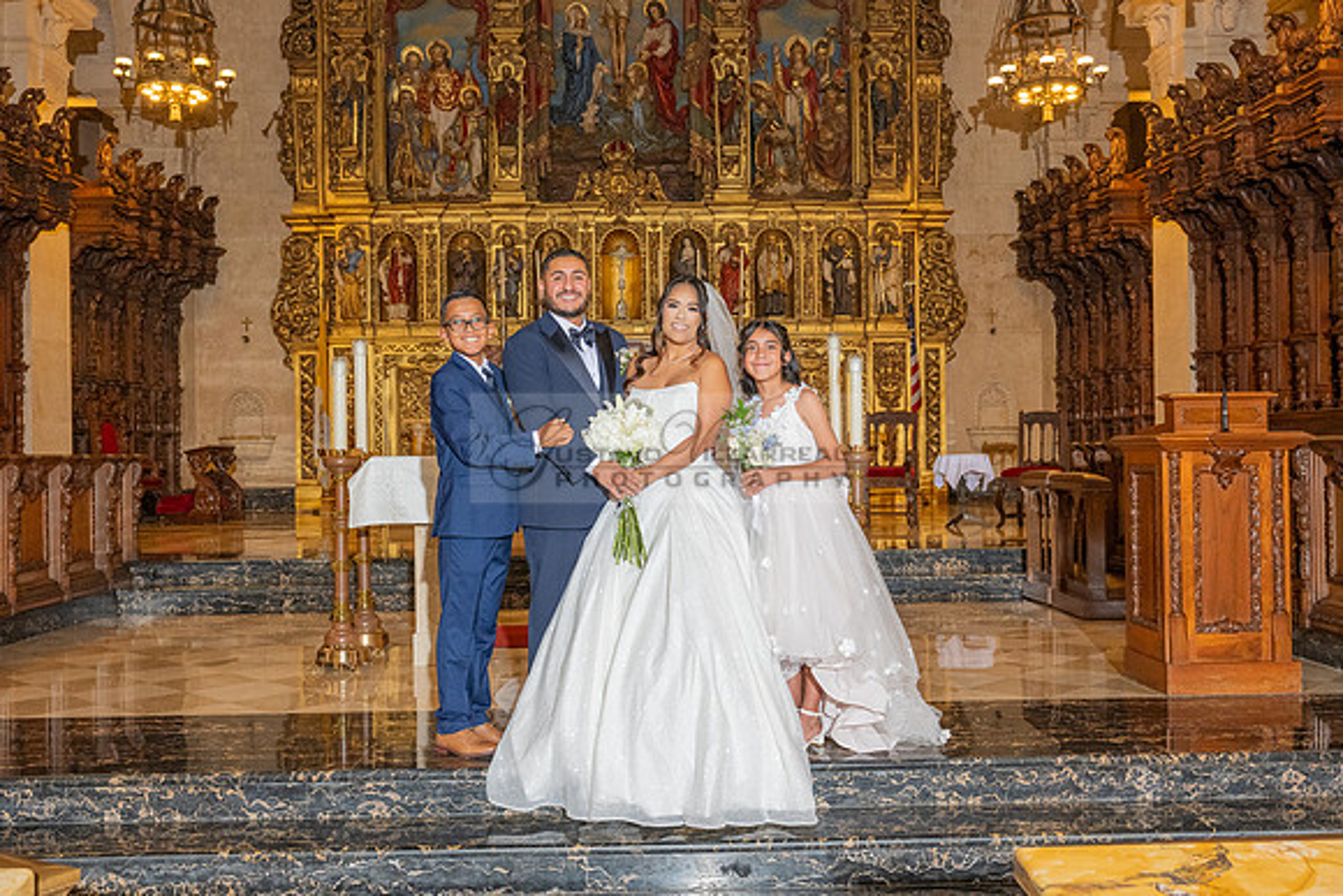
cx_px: 672
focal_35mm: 34
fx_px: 1287
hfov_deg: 55.1
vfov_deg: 38.4
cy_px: 448
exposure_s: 1/200
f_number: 6.3
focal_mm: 34.5
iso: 2000
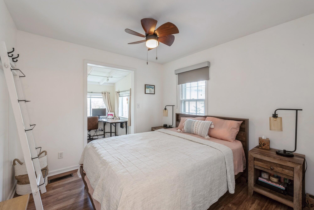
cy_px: 105
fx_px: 131
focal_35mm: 15
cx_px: 157
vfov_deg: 77.4
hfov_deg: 100.4
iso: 200
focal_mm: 15
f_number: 11
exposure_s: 1/2.5
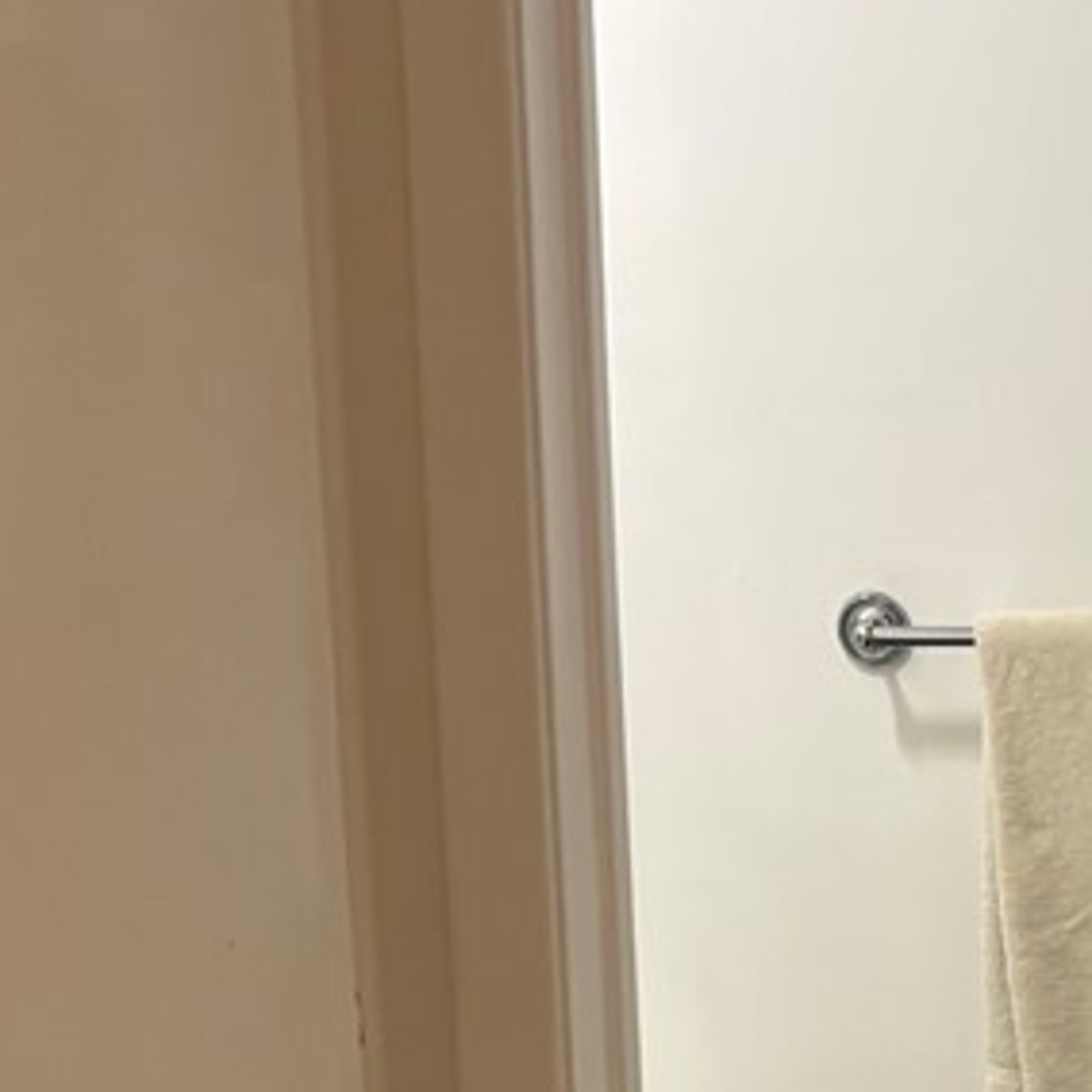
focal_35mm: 83
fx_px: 2962
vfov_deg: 20.0
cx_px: 1188
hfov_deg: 20.0
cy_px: 1177
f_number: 1.6
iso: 125
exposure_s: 1/120
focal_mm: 5.96
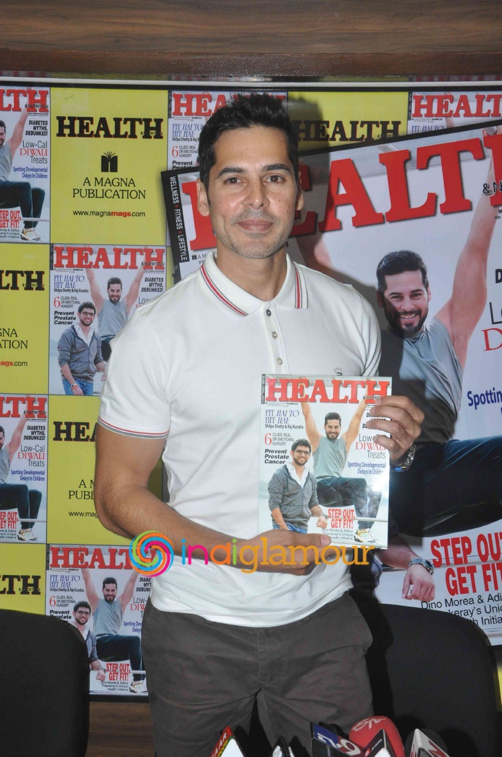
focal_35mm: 51
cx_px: 251
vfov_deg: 38.9
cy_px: 378
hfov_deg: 26.4
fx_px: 1070
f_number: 10
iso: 1000
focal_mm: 34
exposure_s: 1/200
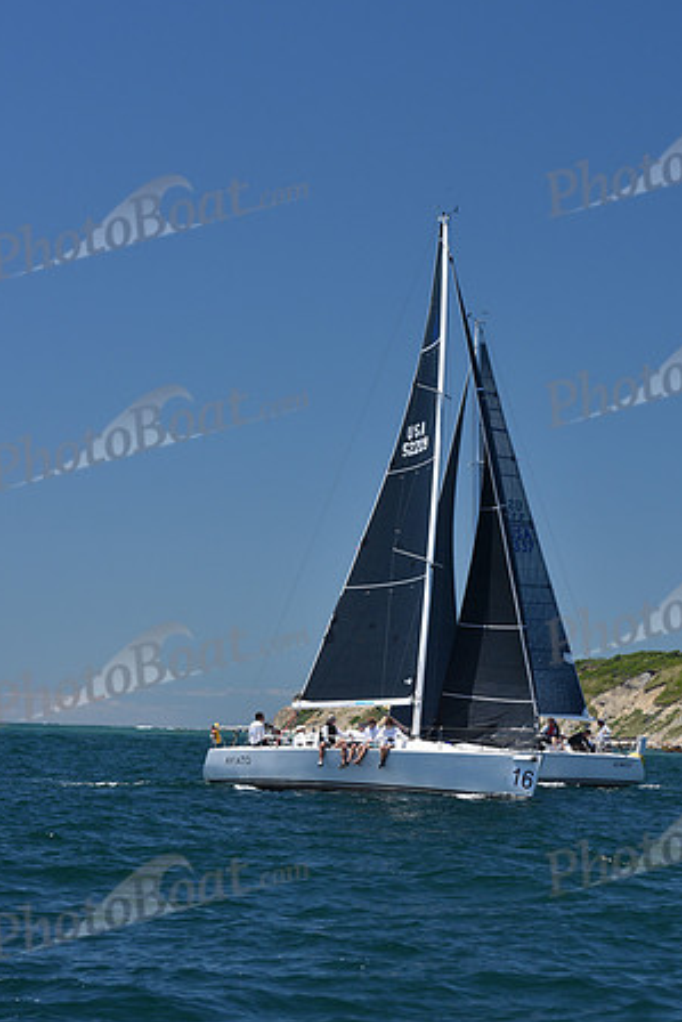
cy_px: 520
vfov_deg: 16.6
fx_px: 3492
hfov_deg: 11.1
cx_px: 428
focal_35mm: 123
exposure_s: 1/800
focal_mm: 95
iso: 250
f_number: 5.6
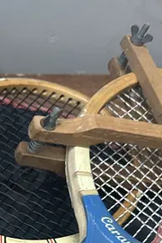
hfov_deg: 14.0
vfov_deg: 20.3
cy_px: 325
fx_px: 615
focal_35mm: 91
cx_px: -85
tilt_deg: -46.0
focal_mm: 6.86
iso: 200
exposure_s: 1/50
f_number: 1.78
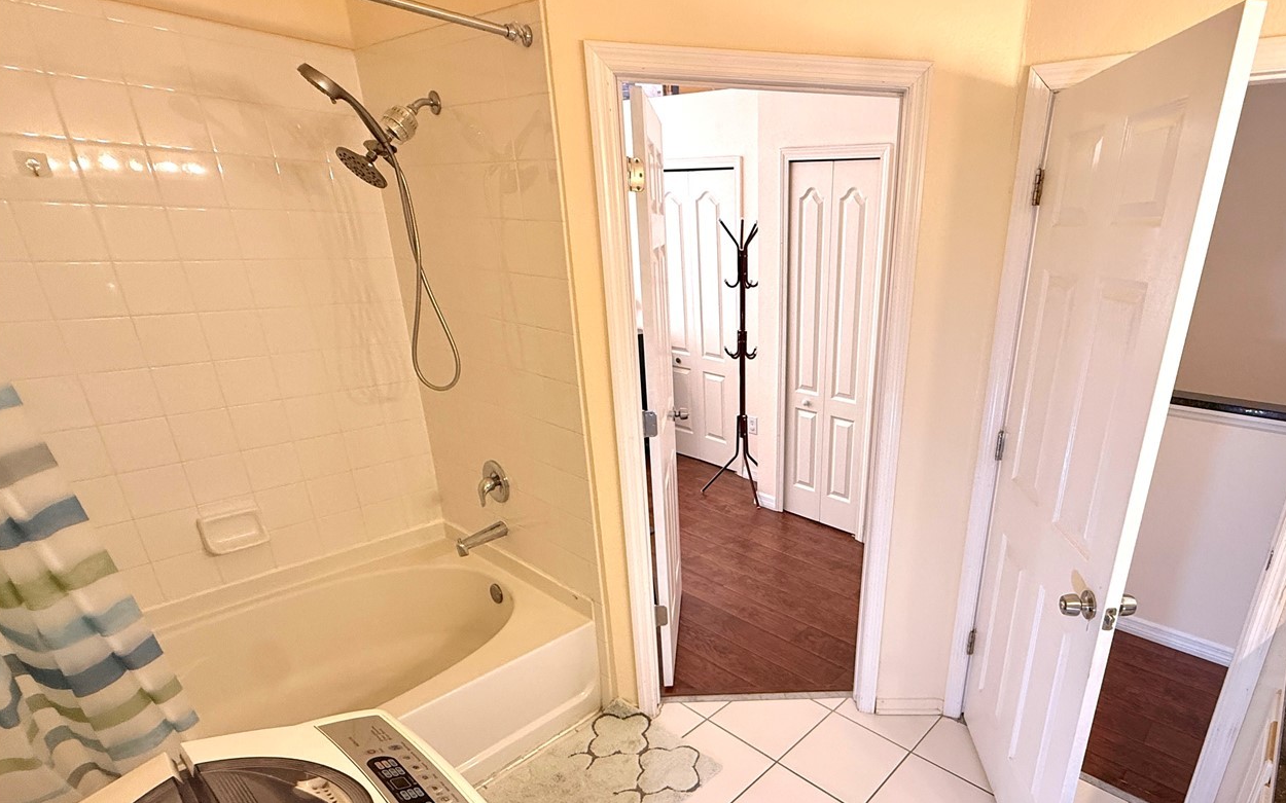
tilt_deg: -21.8
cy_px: 500
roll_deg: -2.5
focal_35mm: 19
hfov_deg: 86.1
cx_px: 814
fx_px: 666
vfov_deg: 61.4
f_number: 2.2
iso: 160
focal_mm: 2.22
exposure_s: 1/99
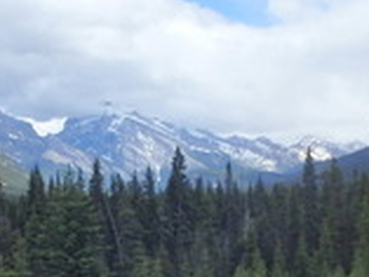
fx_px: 949
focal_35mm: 89
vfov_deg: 16.5
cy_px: 234
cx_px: 179
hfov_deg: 22.0
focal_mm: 5
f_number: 11
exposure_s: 1/125
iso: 125
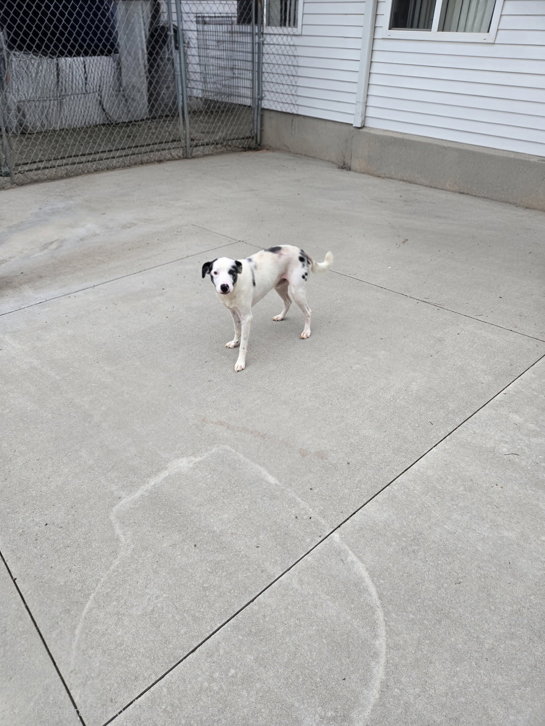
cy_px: 363
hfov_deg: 58.9
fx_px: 483
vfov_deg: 73.9
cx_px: 272
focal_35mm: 23
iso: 25
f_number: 1.8
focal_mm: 5.4
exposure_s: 1/400
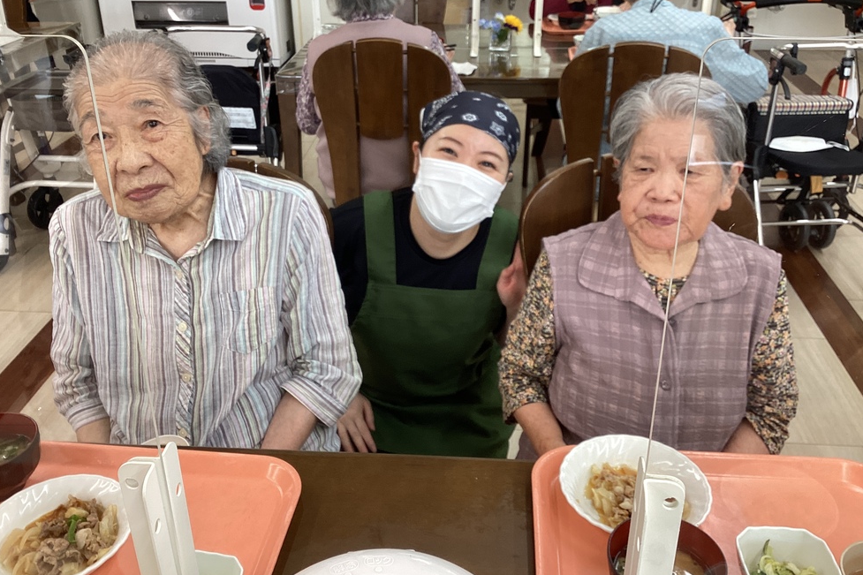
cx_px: 425
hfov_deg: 57.2
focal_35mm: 33
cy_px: 250
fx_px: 791
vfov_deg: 39.9
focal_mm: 3.3
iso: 64
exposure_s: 1/50
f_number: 2.4
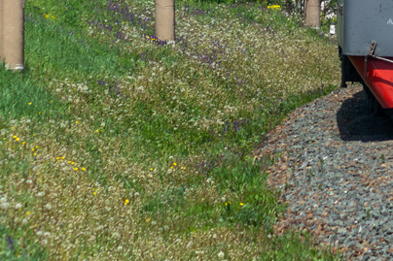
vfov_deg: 2.5
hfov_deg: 3.7
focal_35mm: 557
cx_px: 698
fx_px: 6078
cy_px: -205
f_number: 7.1
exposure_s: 1/640
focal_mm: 100
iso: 160
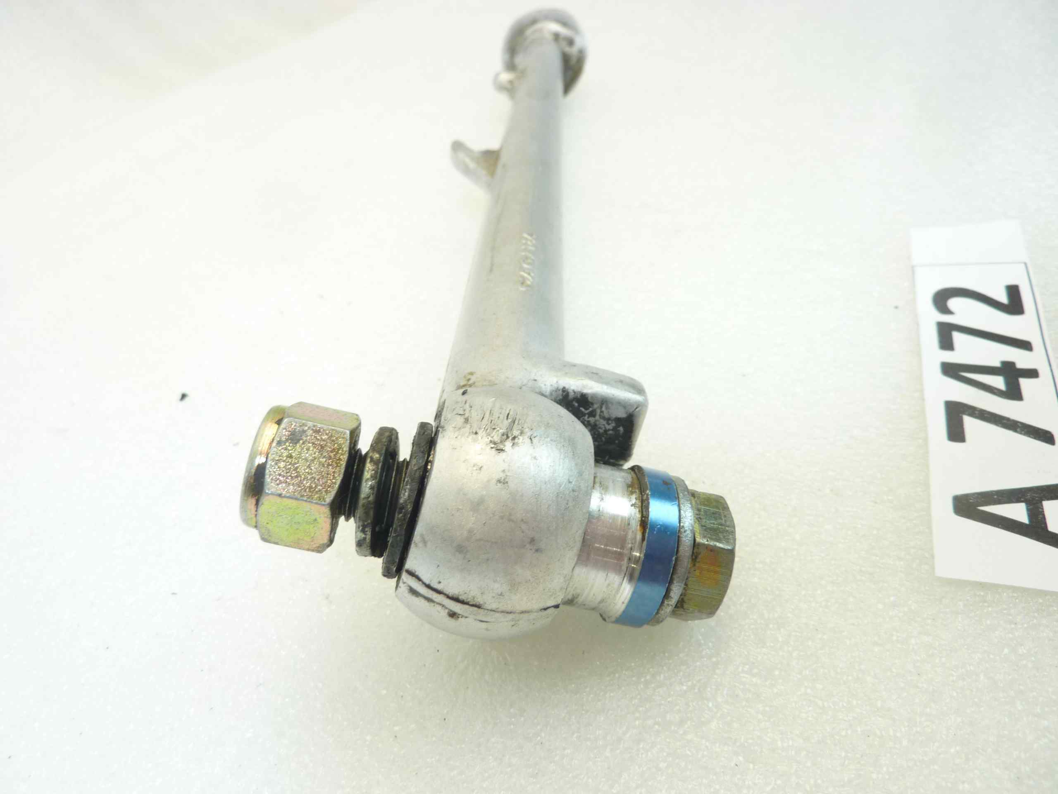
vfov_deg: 54.9
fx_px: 764
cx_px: 529
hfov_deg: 69.4
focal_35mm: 25
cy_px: 397
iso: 80
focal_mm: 4.1
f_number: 3.3
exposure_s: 1/20
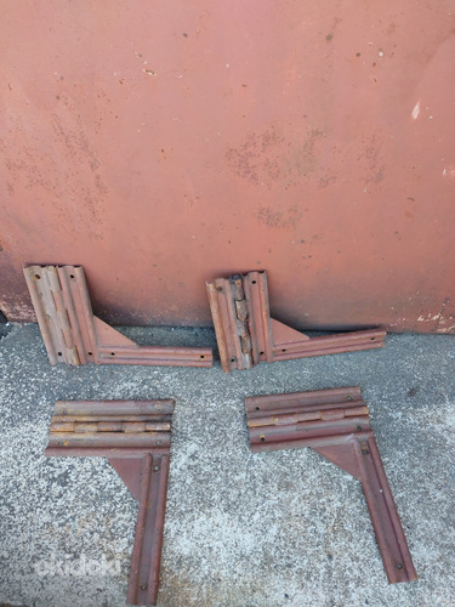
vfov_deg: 60.0
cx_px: 228
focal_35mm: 30
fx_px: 526
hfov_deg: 46.8
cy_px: 304
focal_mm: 4.6
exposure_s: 1/100
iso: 64
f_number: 1.8
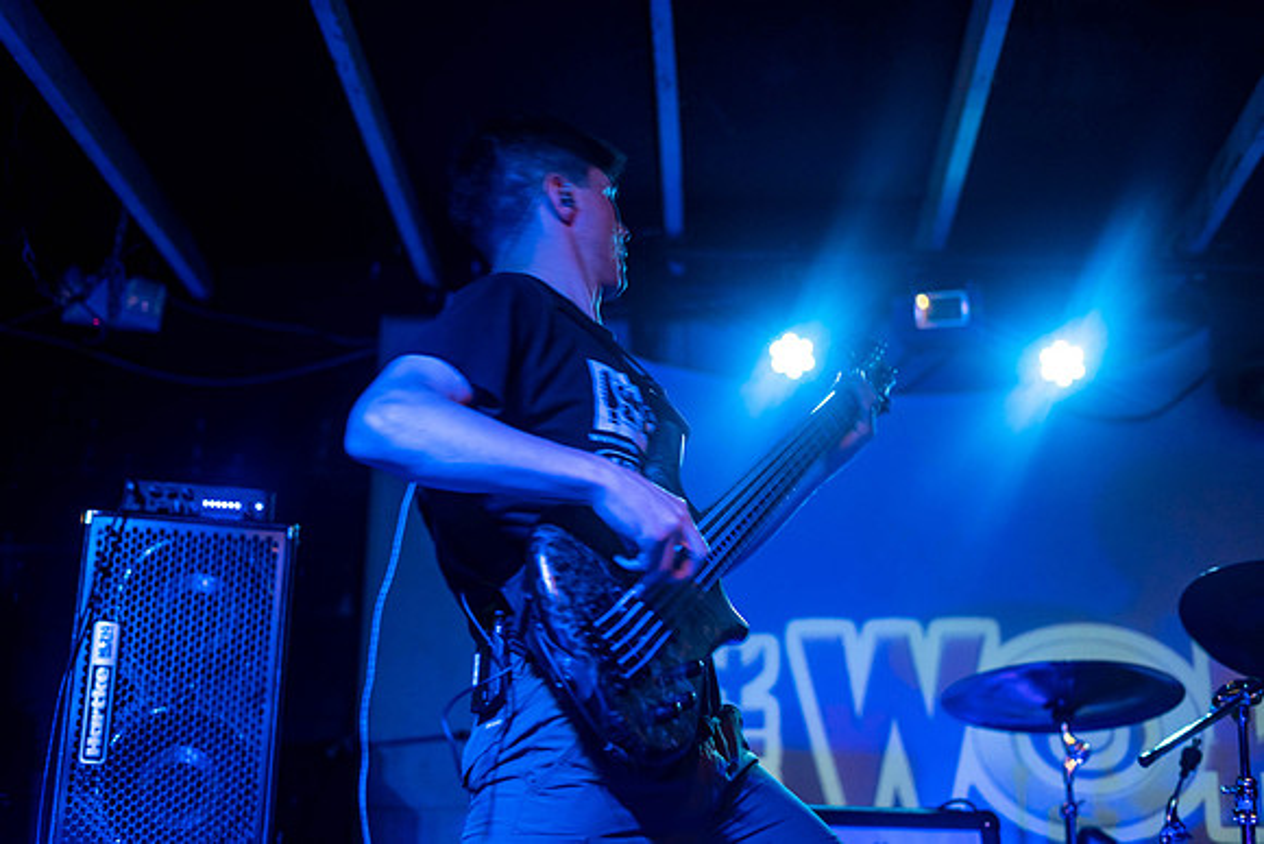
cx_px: 632
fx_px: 1756
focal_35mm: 50
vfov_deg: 27.0
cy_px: 422
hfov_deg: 39.6
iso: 800
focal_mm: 50
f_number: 2
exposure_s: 1/100
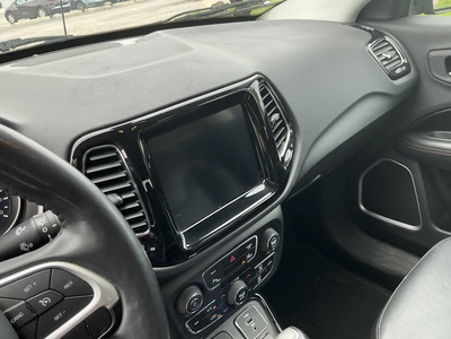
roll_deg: +7.4
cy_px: 170
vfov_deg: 49.7
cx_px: 226
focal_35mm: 28
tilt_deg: -25.2
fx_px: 365
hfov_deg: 63.4
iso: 32
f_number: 1.8
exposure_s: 1/122
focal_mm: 3
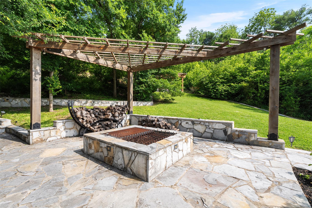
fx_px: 139
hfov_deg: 96.7
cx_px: 156
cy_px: 104
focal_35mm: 16
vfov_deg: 73.7
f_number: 9
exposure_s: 1/50
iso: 320
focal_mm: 16
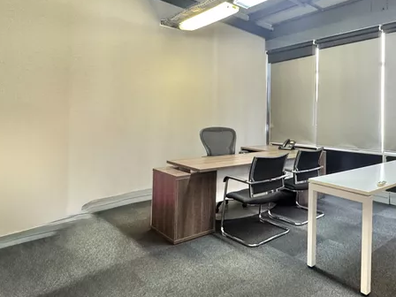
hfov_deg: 62.2
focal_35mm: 25
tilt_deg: +1.0
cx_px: 329
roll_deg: -0.9
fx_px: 286
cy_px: 114
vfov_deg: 54.3
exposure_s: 1/50
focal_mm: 2.22
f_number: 2.2
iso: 500
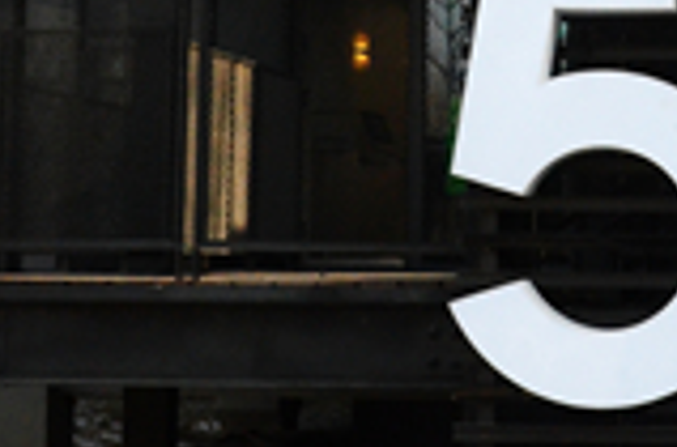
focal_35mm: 136
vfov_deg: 9.9
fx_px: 2550
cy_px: -57
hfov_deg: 14.8
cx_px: 703
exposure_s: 1/800
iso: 2000
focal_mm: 24
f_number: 14
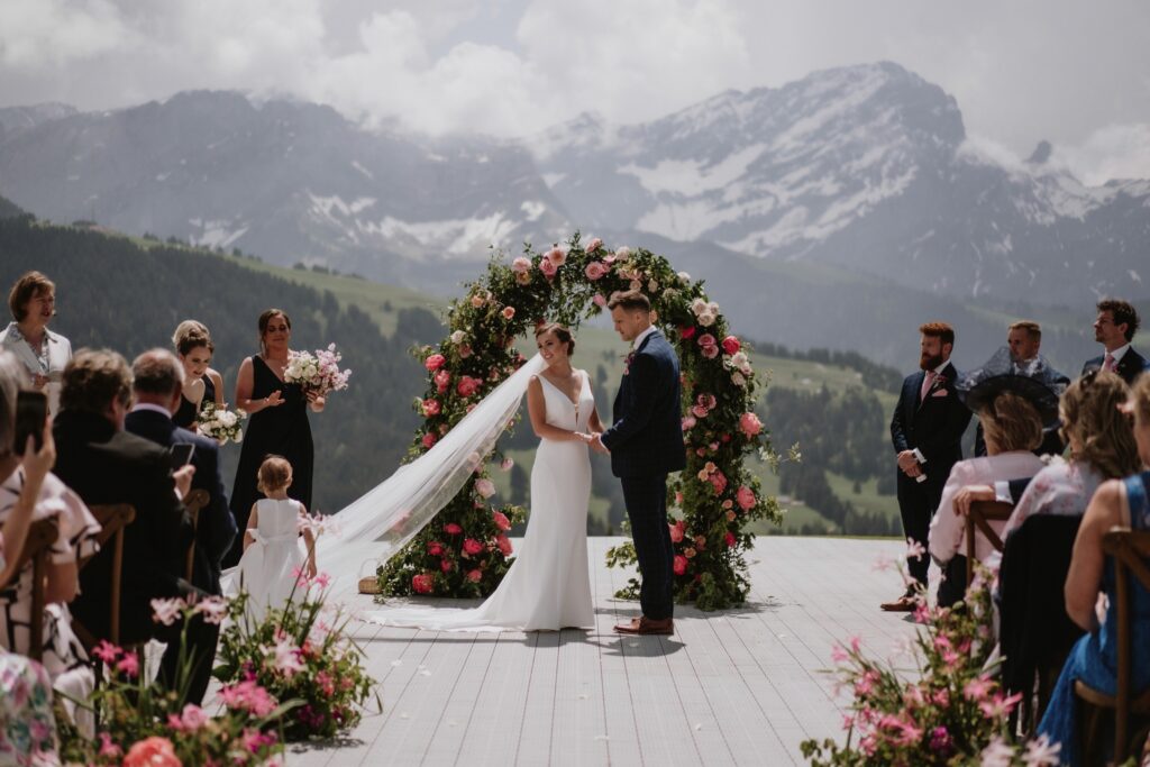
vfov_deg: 24.6
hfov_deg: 36.2
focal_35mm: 55
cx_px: 575
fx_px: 1757
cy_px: 384
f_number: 1.8
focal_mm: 55
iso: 400
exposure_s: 1/32000
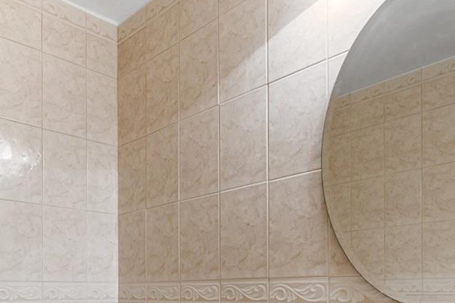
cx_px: 166
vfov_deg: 33.2
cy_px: 331
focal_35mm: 35
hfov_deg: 53.7
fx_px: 442
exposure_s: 1/13
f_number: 7.1
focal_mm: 14
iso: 320
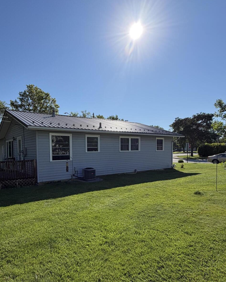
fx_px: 192
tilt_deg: -2.9
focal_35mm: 23
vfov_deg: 72.1
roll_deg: +1.8
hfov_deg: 60.3
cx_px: 88
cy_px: 164
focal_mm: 2.22
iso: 25
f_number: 2.2
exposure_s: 1/1167
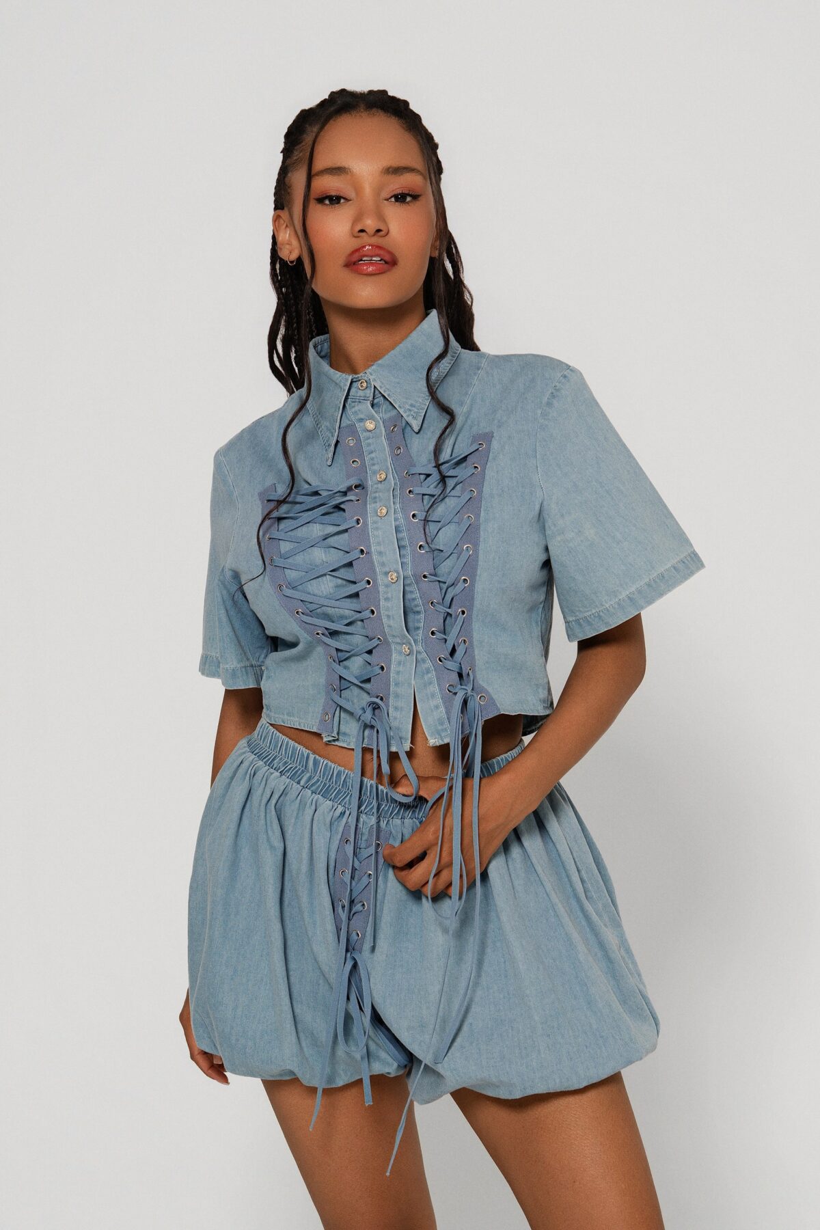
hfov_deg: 15.4
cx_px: 410
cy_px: 615
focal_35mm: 89
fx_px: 3041
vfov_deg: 22.9
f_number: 9
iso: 100
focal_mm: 89
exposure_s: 1/100
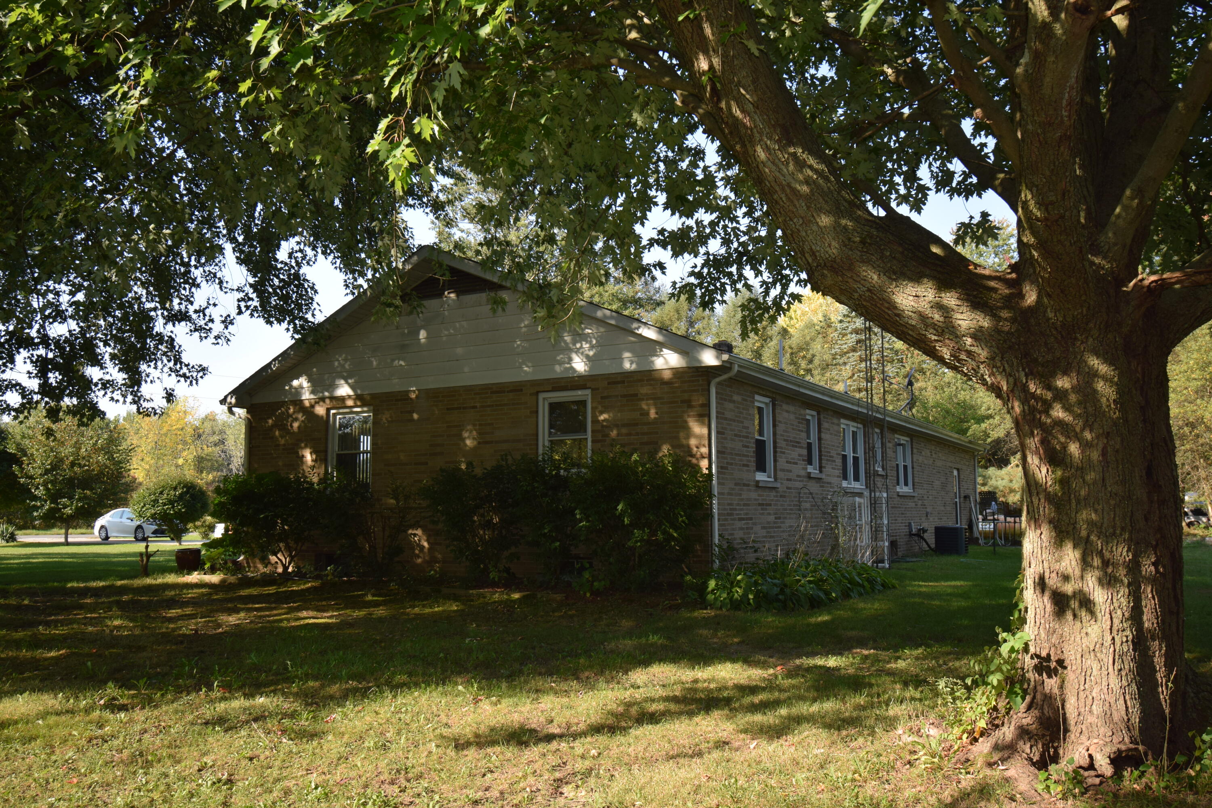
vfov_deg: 43.6
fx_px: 1010
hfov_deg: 61.9
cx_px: 606
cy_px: 404
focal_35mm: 30
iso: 100
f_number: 5.6
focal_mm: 20
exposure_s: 1/125
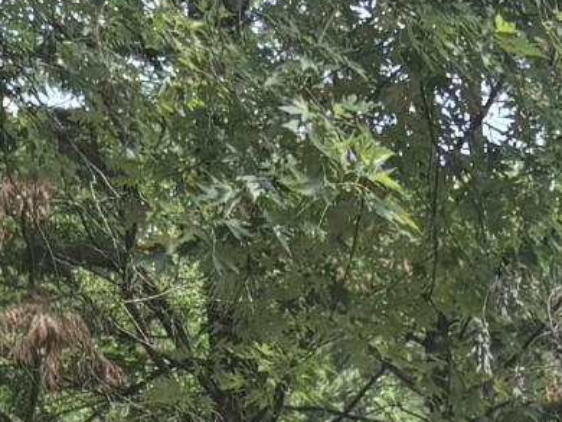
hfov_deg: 9.9
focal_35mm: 200
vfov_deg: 6.9
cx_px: 290
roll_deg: -1.5
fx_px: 3249
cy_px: 1142
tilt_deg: -2.1
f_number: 1.6
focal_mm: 5.96
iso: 50
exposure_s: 1/918
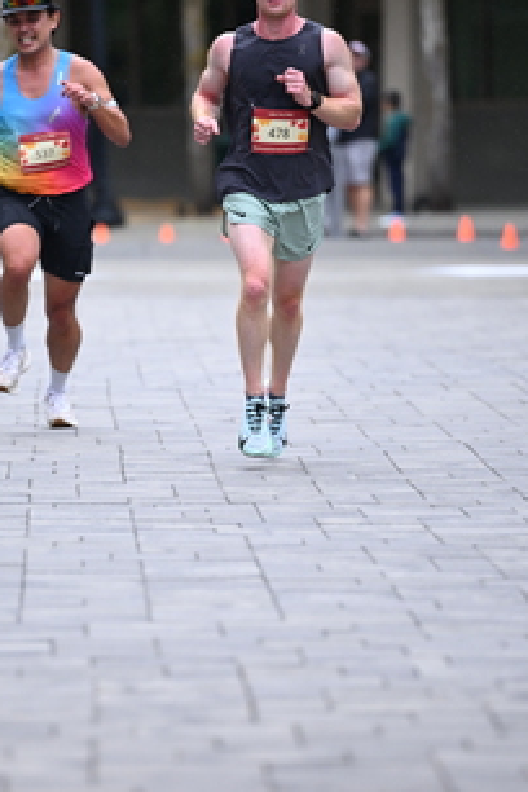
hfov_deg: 3.8
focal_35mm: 360
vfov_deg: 5.7
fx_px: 7919
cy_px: 355
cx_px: 157
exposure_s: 1/2500
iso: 1250
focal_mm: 200
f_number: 2.8
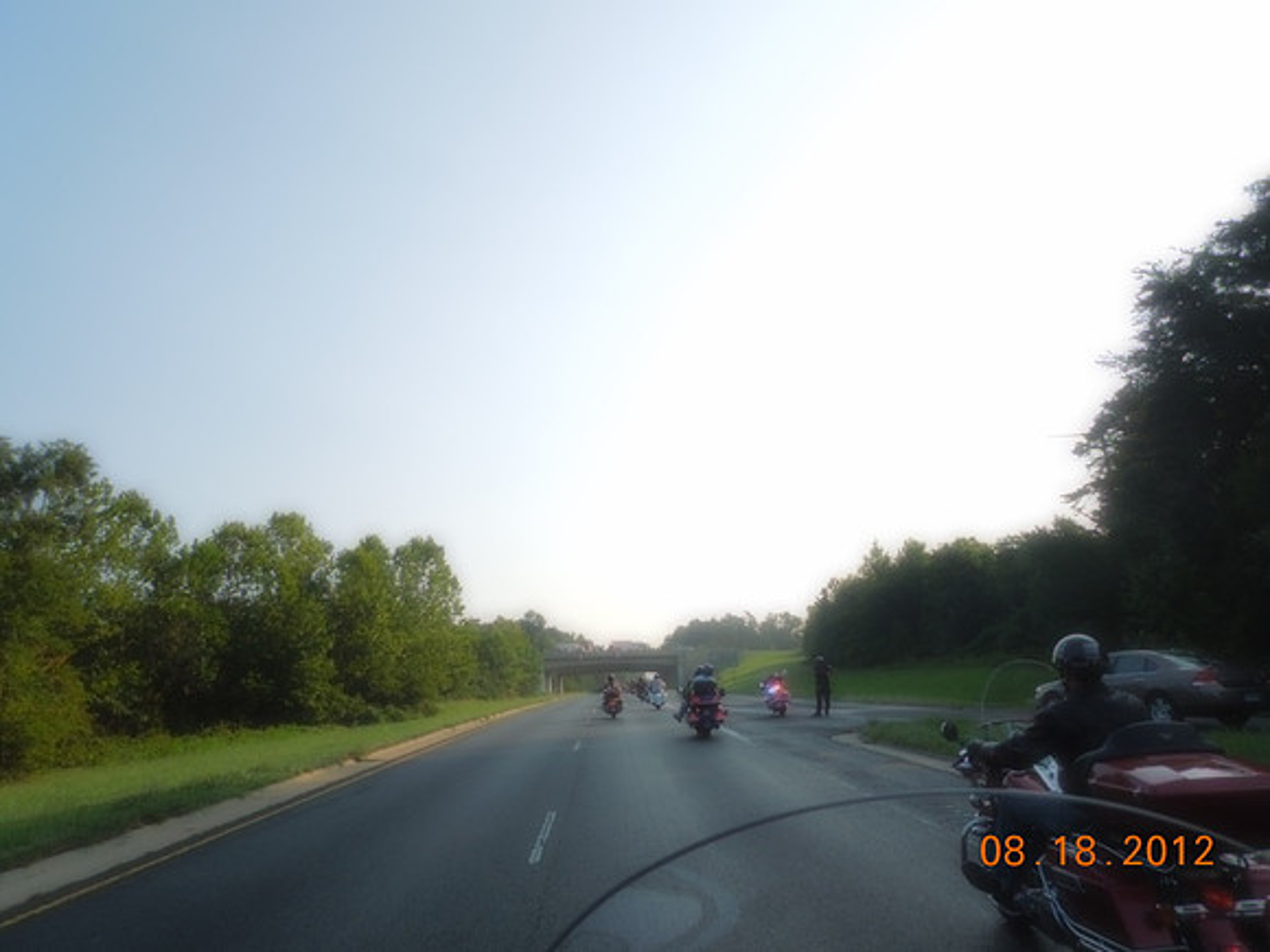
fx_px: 917
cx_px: 635
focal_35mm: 25
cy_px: 476
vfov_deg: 54.9
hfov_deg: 69.4
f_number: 3.3
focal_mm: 4.5
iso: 100
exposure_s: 1/800
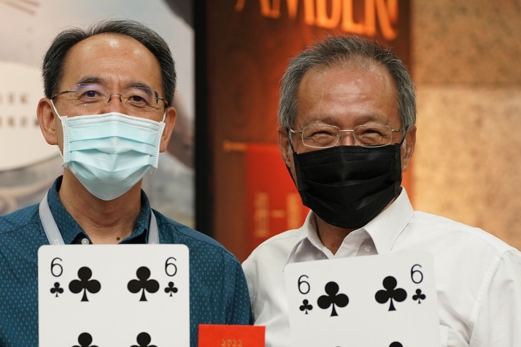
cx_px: 223
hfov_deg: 10.8
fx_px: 2750
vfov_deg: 7.2
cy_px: 261
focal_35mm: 190
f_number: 2.8
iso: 1600
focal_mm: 106
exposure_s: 1/160
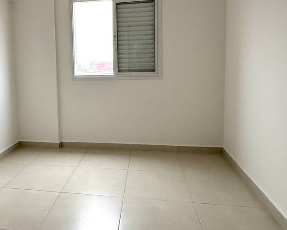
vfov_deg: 46.6
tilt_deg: -5.1
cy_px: 84
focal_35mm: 31
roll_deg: +1.3
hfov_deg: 55.7
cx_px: 90
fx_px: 263
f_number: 2.2
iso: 160
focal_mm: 2.22
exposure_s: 1/99
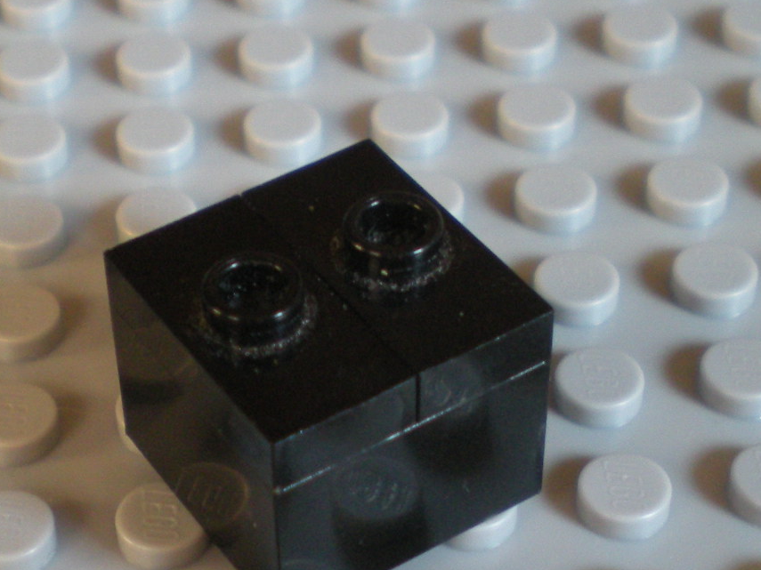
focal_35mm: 91
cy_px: 380
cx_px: 279
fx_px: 2000
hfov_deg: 21.5
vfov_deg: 16.2
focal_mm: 6.3
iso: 200
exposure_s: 1/44
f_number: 3.1
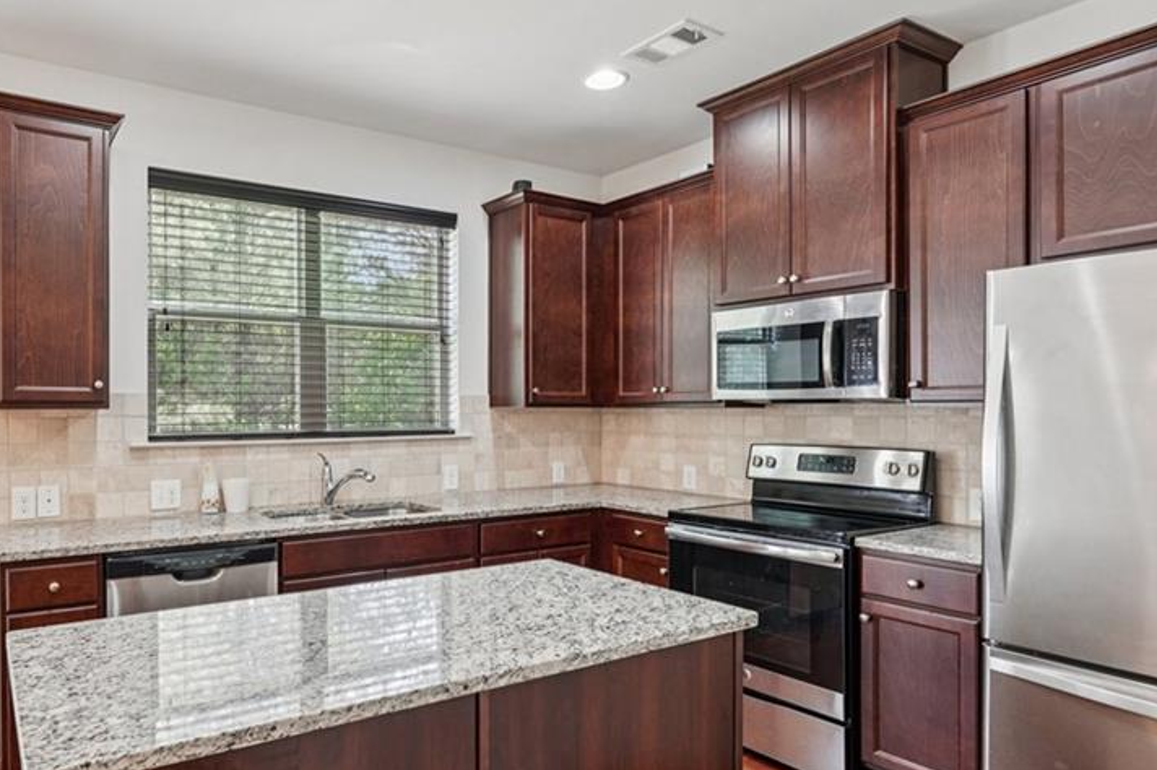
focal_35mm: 23
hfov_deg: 74.2
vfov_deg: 55.0
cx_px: 405
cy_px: 420
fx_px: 739
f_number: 8
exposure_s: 1/25
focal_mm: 16
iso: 800
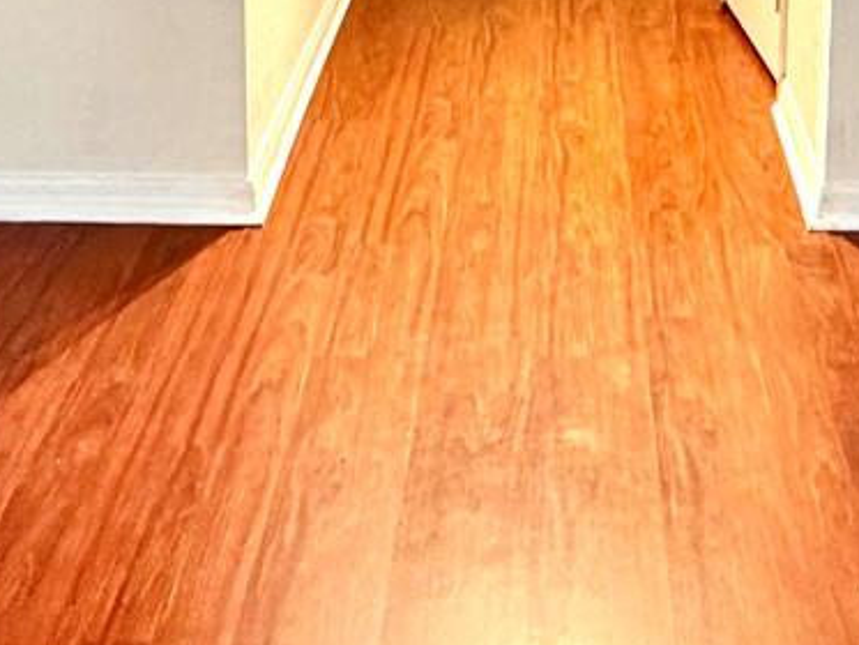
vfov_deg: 21.0
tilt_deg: -6.9
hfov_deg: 32.0
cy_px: -304
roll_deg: -0.1
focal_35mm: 60
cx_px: 557
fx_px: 1489
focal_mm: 2.22
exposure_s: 1/60
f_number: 2.2
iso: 250
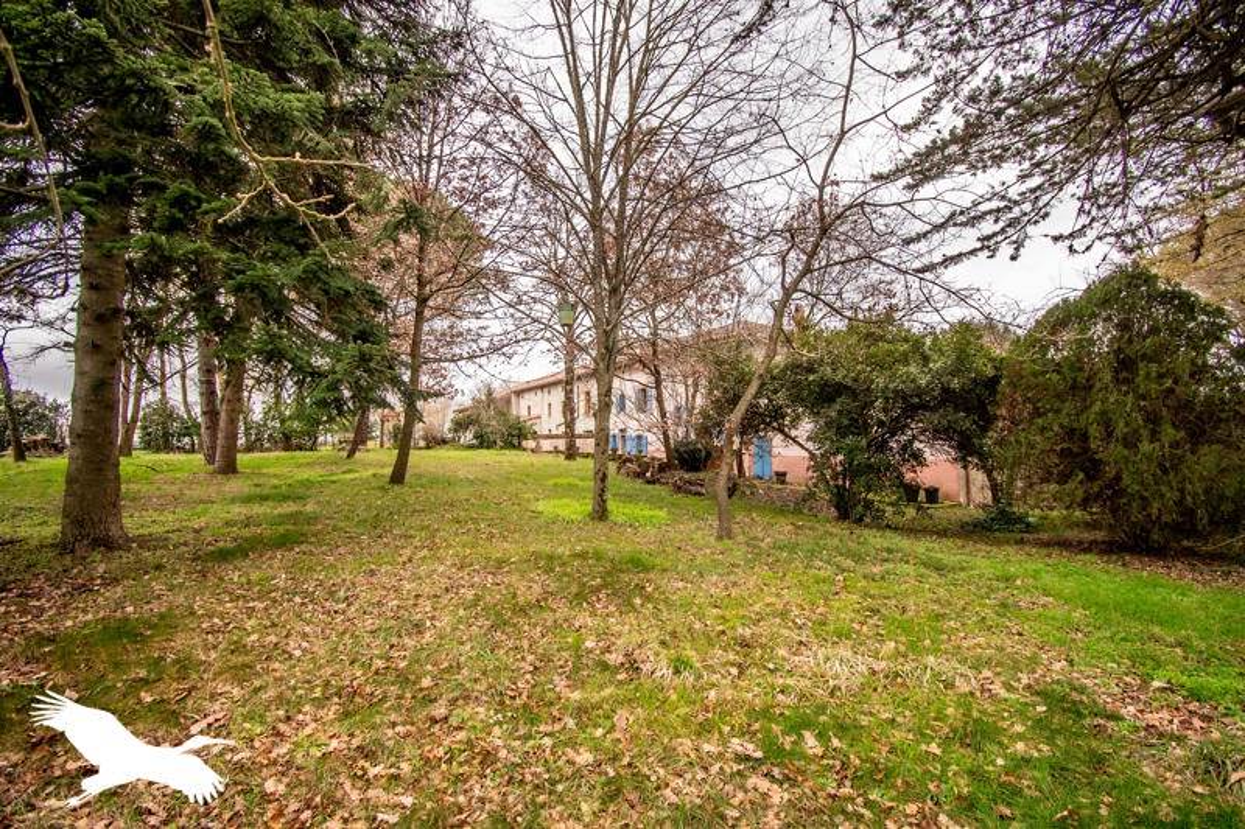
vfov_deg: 77.3
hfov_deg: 100.4
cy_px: 414
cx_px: 622
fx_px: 519
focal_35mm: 15
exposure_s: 1/250
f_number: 5.6
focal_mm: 10
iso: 500
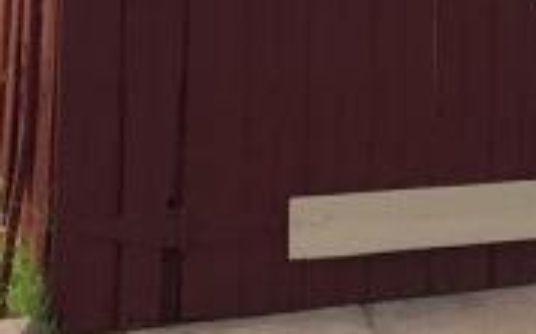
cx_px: 1081
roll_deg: +0.0
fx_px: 2584
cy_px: -316
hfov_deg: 10.8
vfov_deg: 7.2
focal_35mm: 177
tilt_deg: -0.2
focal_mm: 4.15
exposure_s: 1/964
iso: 32
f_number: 2.2
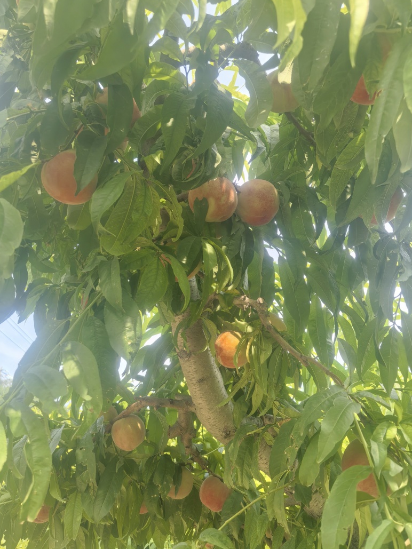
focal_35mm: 28
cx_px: 201
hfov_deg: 49.7
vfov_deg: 63.4
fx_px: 444
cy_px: 271
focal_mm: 5.52
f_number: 1.9
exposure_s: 1/963
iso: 160
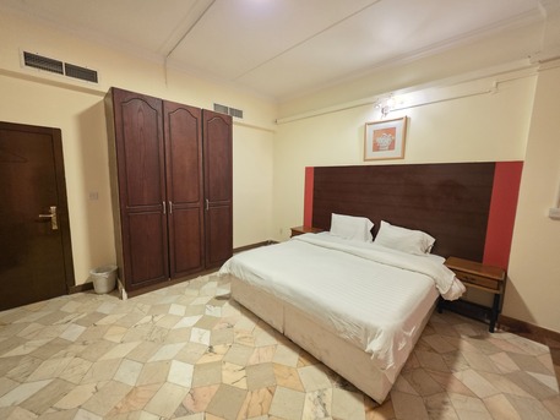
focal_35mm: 13
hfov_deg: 106.2
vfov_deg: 89.9
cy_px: 210
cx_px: 280
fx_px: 210
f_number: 1.9
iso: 1000
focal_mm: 2.2
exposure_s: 1/50
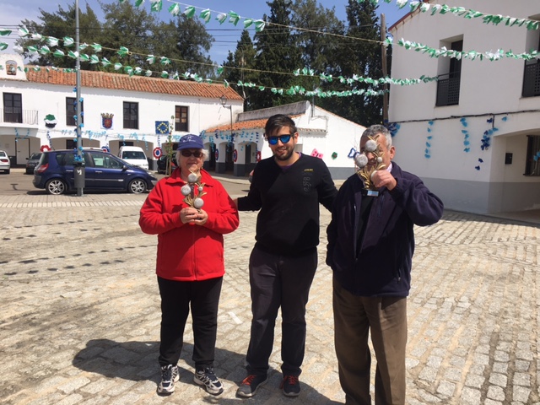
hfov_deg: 61.7
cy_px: 202
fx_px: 452
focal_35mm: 29
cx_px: 270
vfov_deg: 48.2
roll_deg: -1.8
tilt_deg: -4.6
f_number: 2.2
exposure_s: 1/2137
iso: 25
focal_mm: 4.15
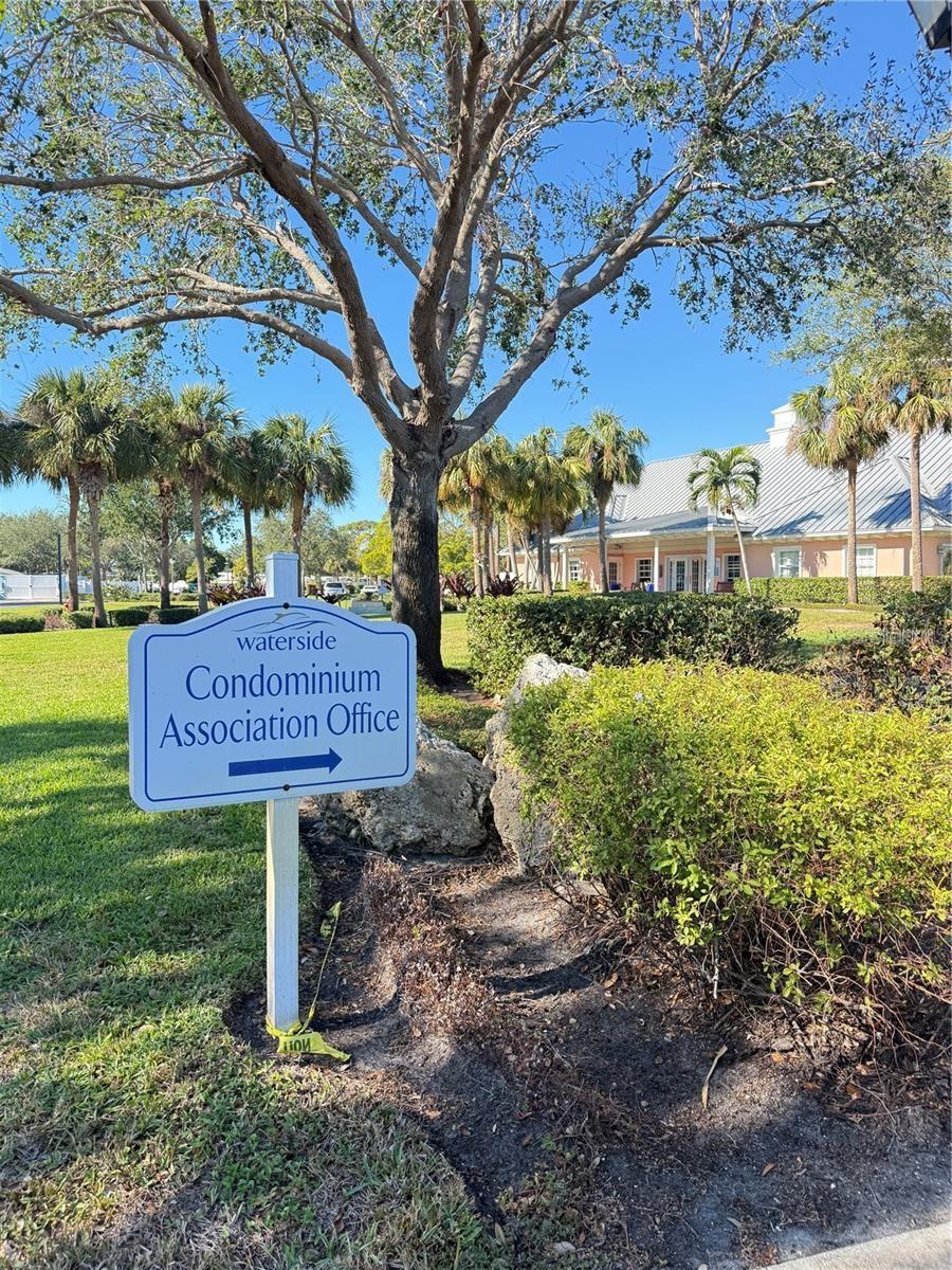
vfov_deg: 71.6
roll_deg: -0.6
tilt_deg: -2.9
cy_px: 635
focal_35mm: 24
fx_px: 880
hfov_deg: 56.8
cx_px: 476
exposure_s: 1/813
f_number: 1.78
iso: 100
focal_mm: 6.76
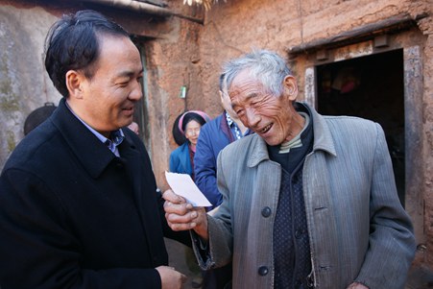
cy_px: 144
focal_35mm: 24
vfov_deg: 53.2
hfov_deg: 73.7
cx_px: 216
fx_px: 289
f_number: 4
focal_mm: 24
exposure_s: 1/45
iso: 200
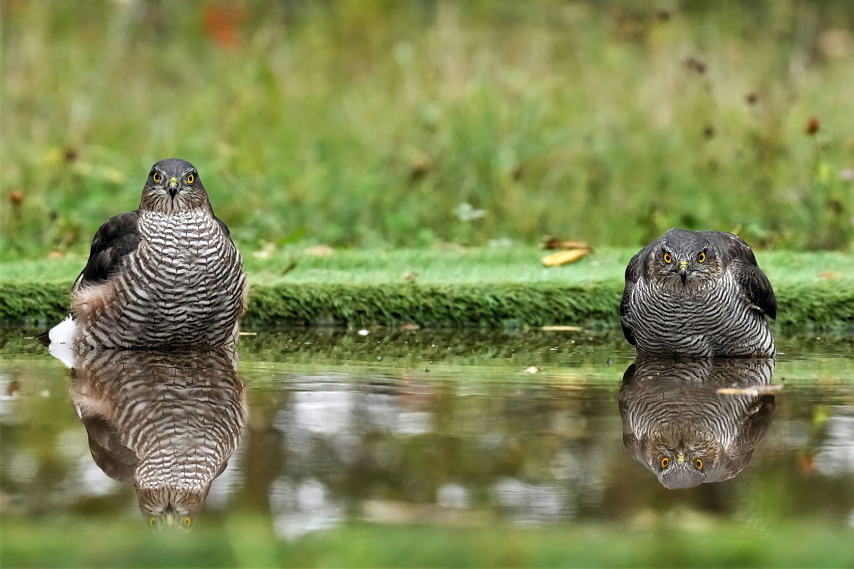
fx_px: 3012
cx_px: 427
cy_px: 284
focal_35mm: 127
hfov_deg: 16.1
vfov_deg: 10.8
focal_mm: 127
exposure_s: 1/2000
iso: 4000
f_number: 5
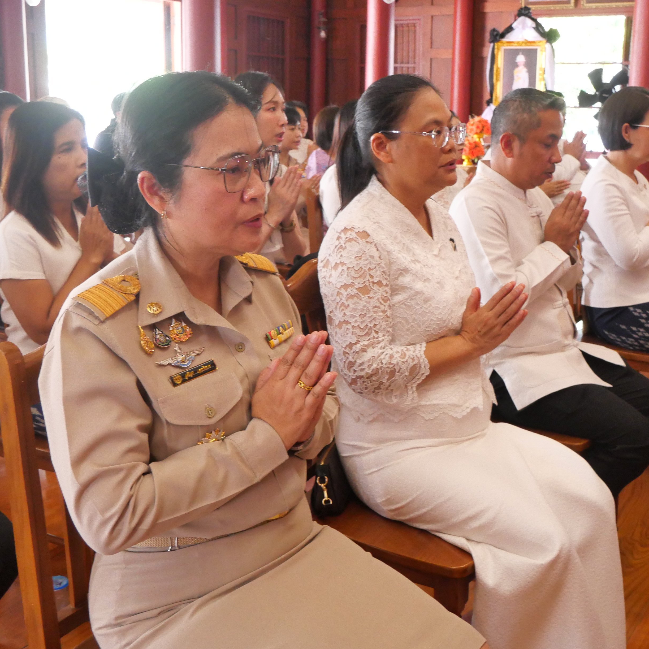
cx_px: 414
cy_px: 321
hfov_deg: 41.5
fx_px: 848
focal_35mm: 40
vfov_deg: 41.9
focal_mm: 15
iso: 2000
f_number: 5
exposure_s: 1/50
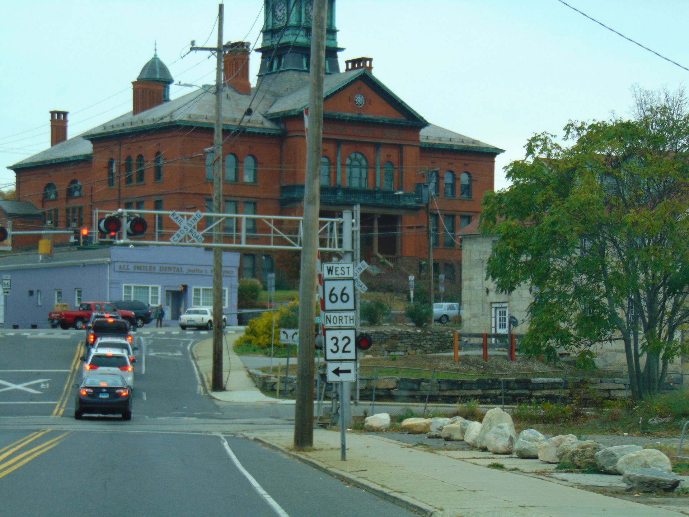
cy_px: 258
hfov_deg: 18.2
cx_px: 344
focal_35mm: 108
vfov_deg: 13.7
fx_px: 2150
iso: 80
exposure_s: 1/160
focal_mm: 19.4
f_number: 3.9
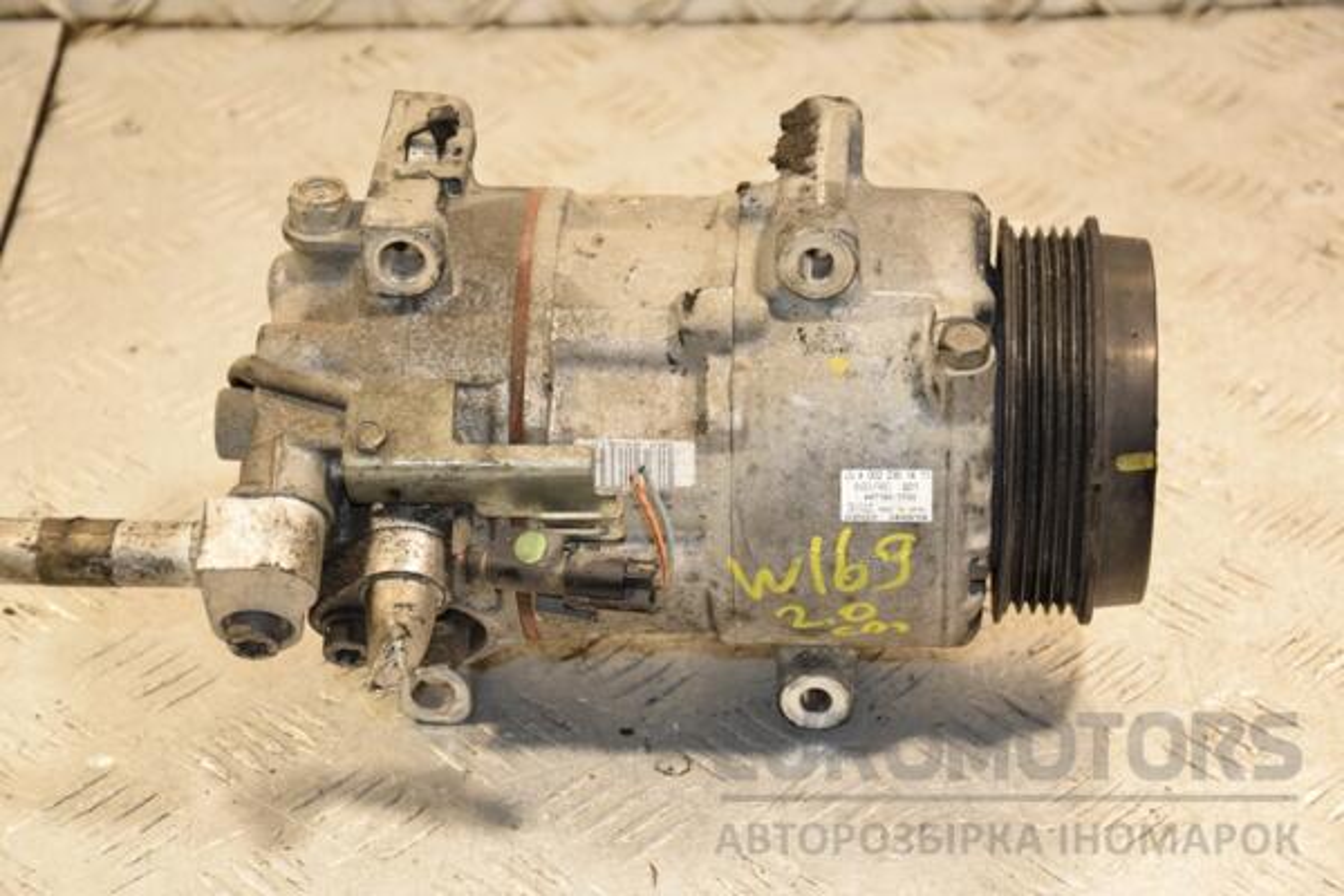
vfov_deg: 13.8
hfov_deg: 20.6
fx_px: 3696
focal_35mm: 99
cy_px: 448
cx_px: 672
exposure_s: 1/160
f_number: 5.3
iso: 800
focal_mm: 66
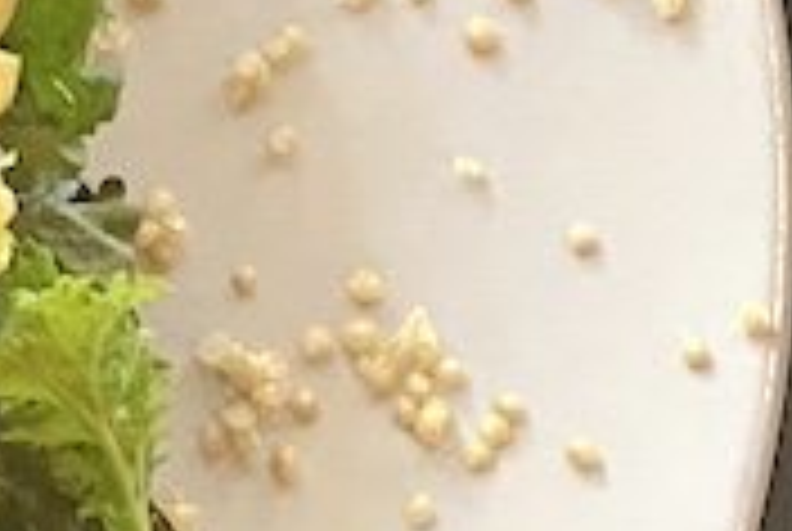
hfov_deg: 10.3
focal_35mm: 184
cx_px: -788
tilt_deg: -62.4
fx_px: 4055
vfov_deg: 7.4
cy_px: -266
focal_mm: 4.25
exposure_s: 1/50
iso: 400
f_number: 1.8
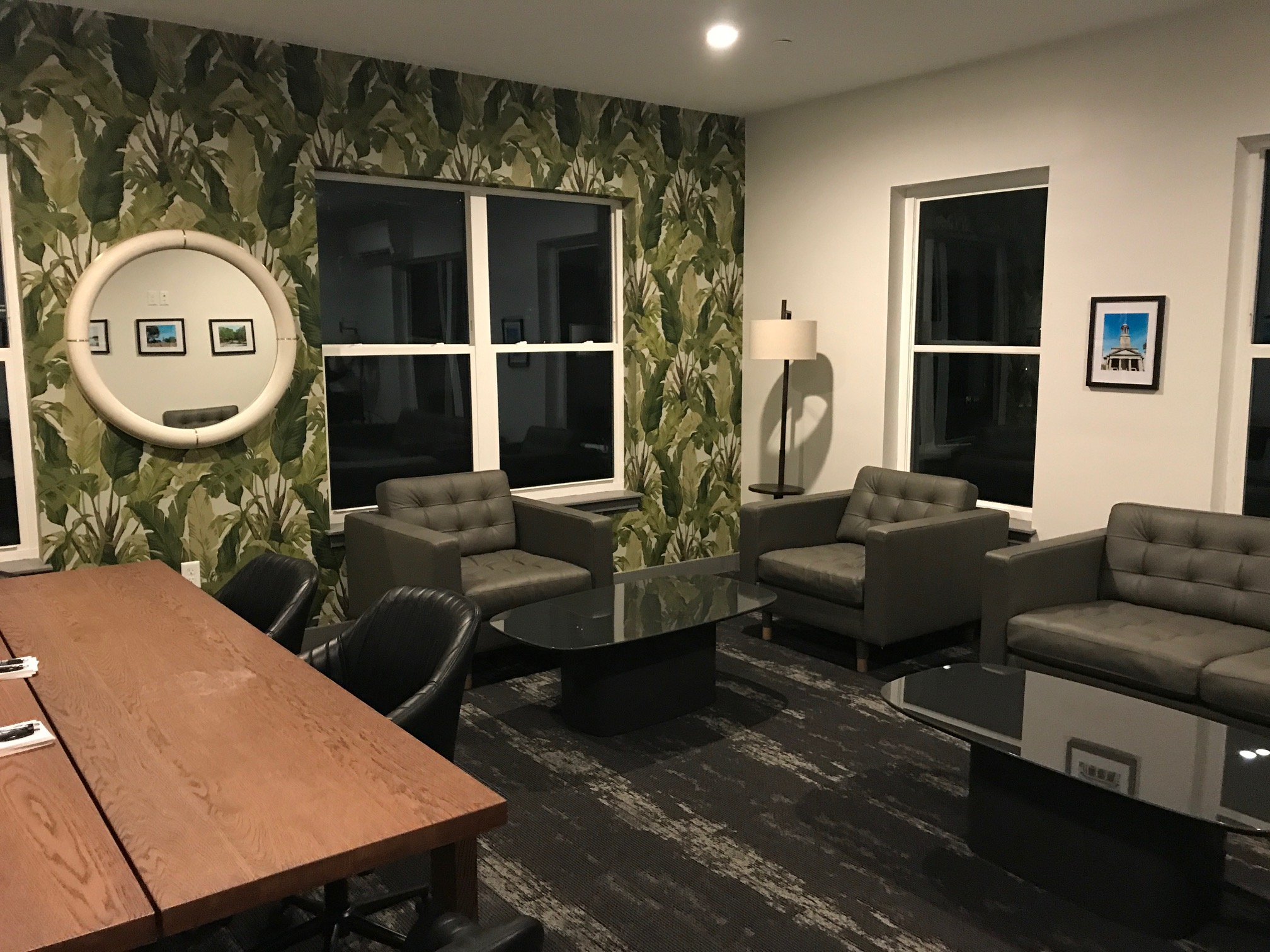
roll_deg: +0.7
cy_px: 476
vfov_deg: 49.7
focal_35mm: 28
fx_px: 1027
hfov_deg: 63.4
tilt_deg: -7.0
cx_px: 635
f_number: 1.8
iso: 100
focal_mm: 3.99
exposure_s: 1/12
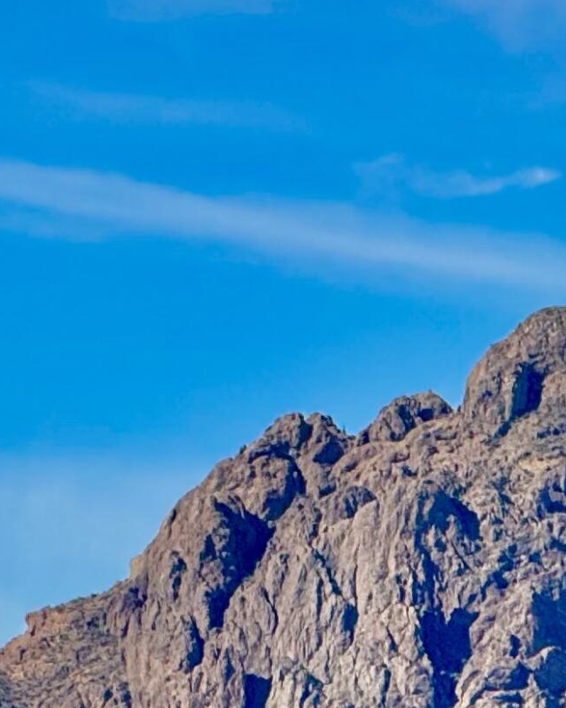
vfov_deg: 4.4
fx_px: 9088
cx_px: 71
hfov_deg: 3.6
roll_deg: -1.2
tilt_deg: +3.1
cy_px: 862
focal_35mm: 434
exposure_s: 1/2212
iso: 50
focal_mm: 15.66
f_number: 2.8
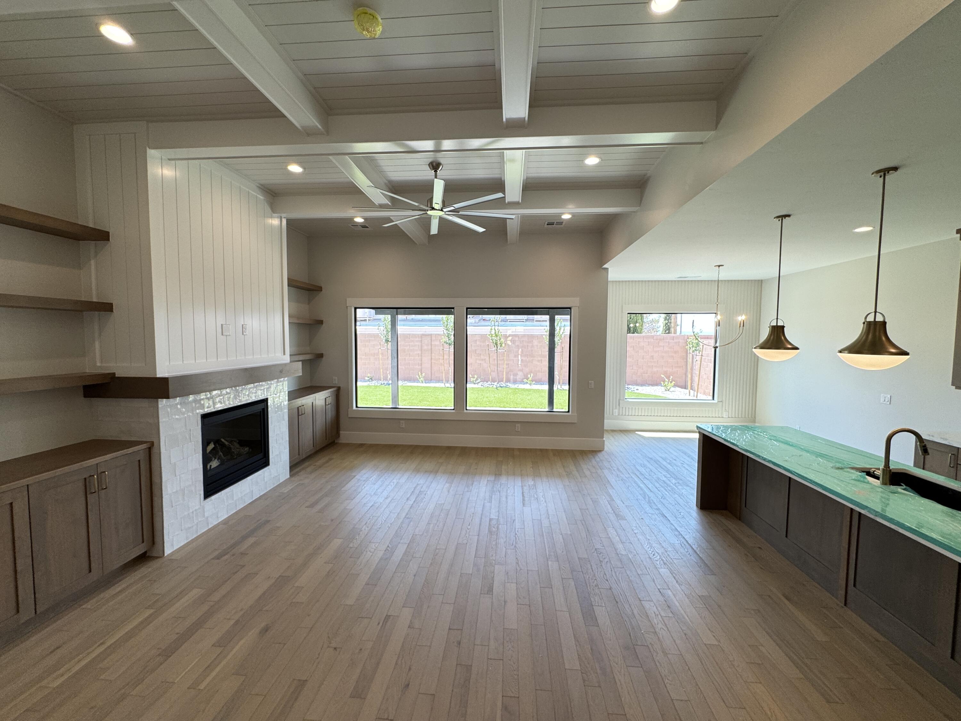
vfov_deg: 85.7
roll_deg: -0.4
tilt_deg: -3.2
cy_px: 360
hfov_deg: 102.1
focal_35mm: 14
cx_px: 480
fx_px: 389
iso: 100
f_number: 2.2
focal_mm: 2.22
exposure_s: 1/120
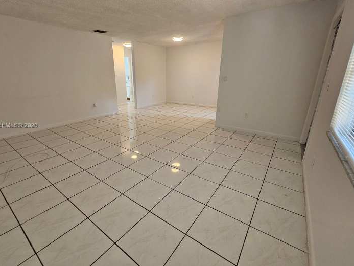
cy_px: 126
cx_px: 162
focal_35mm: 15
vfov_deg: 81.7
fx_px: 153
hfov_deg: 97.9
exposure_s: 1/60
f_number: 2.2
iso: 125
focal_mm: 2.2
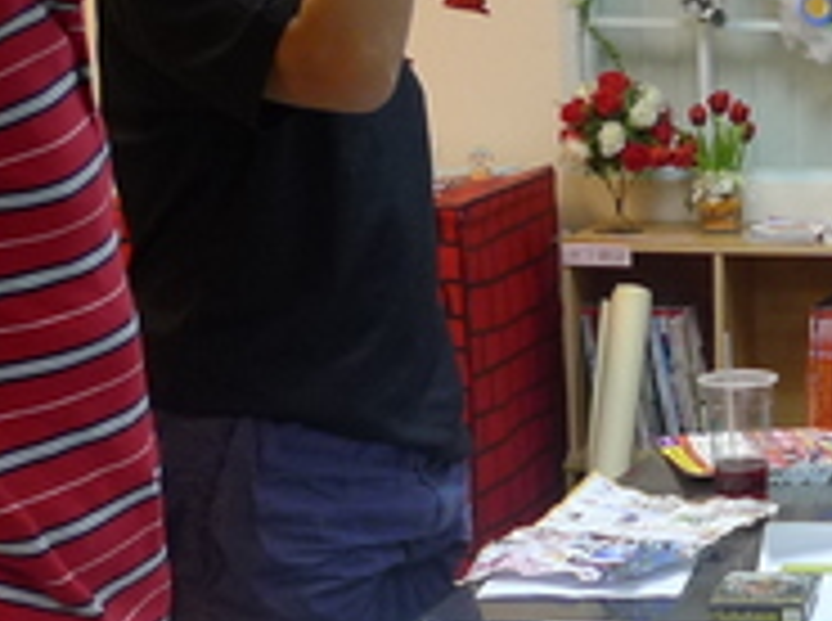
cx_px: 1120
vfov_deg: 16.2
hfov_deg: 19.6
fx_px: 2183
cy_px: 376
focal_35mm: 91
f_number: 2
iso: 160
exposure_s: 1/60
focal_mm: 5.1
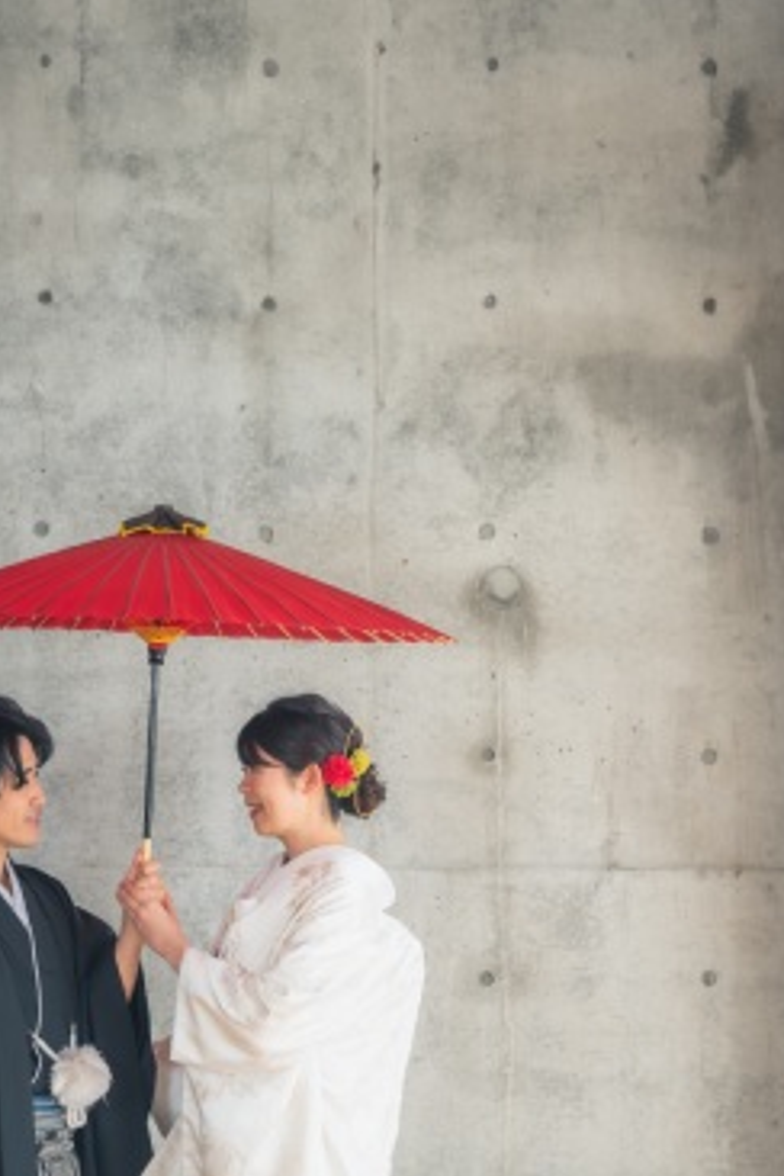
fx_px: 3038
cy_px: 713
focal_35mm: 93
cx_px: 280
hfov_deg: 14.7
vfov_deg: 21.9
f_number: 6.3
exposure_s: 1/100
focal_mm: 71
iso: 500
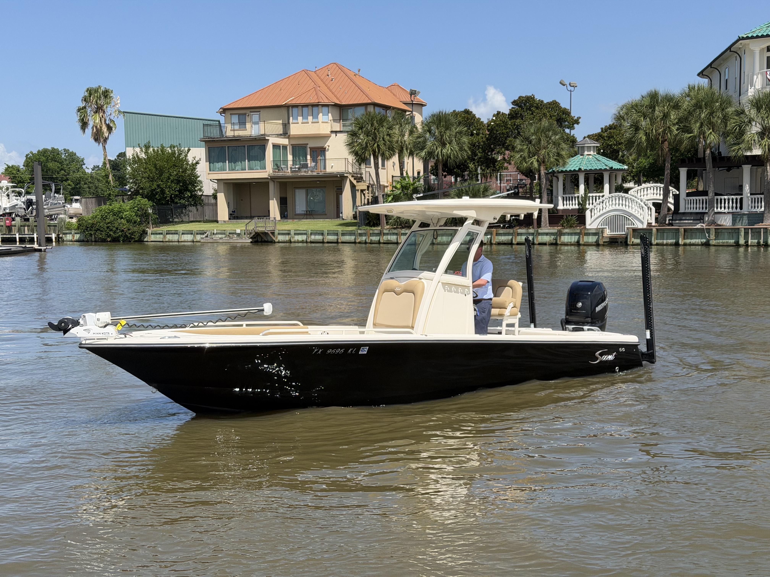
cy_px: 288
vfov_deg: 30.3
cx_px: 385
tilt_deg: -5.4
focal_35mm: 48
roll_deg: +1.1
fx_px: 1068
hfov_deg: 39.7
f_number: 1.78
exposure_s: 1/5208
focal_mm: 6.76
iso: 64
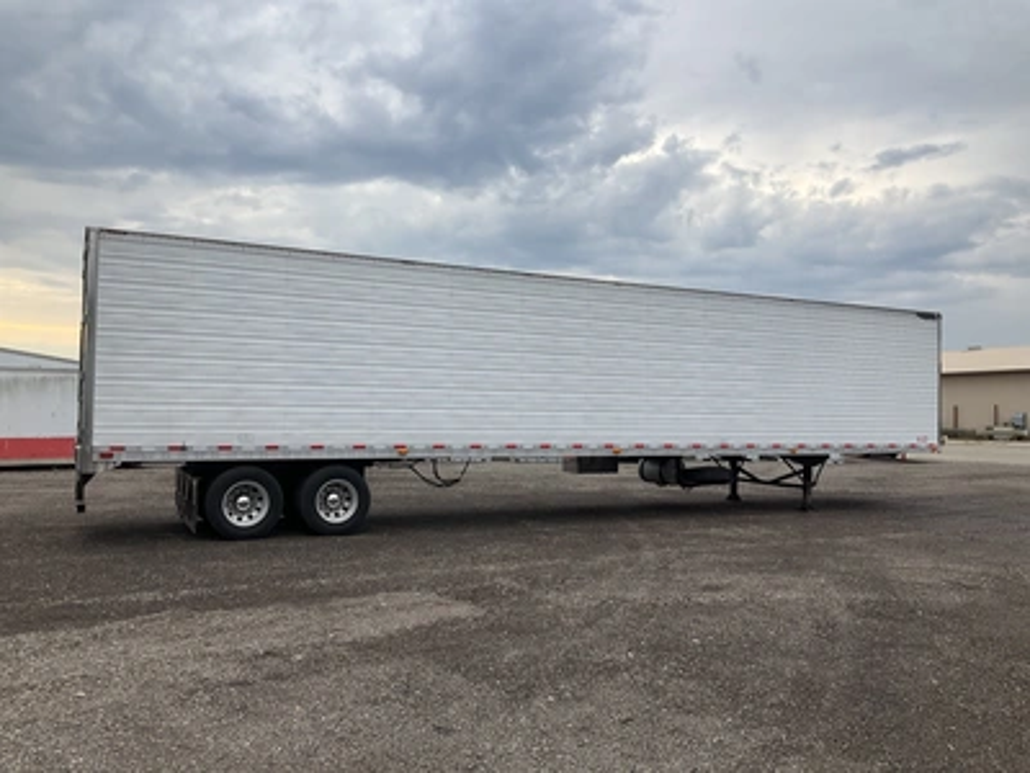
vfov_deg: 48.2
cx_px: 515
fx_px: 863
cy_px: 386
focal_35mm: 29
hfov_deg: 61.7
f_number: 1.8
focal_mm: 3
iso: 25
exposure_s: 1/519
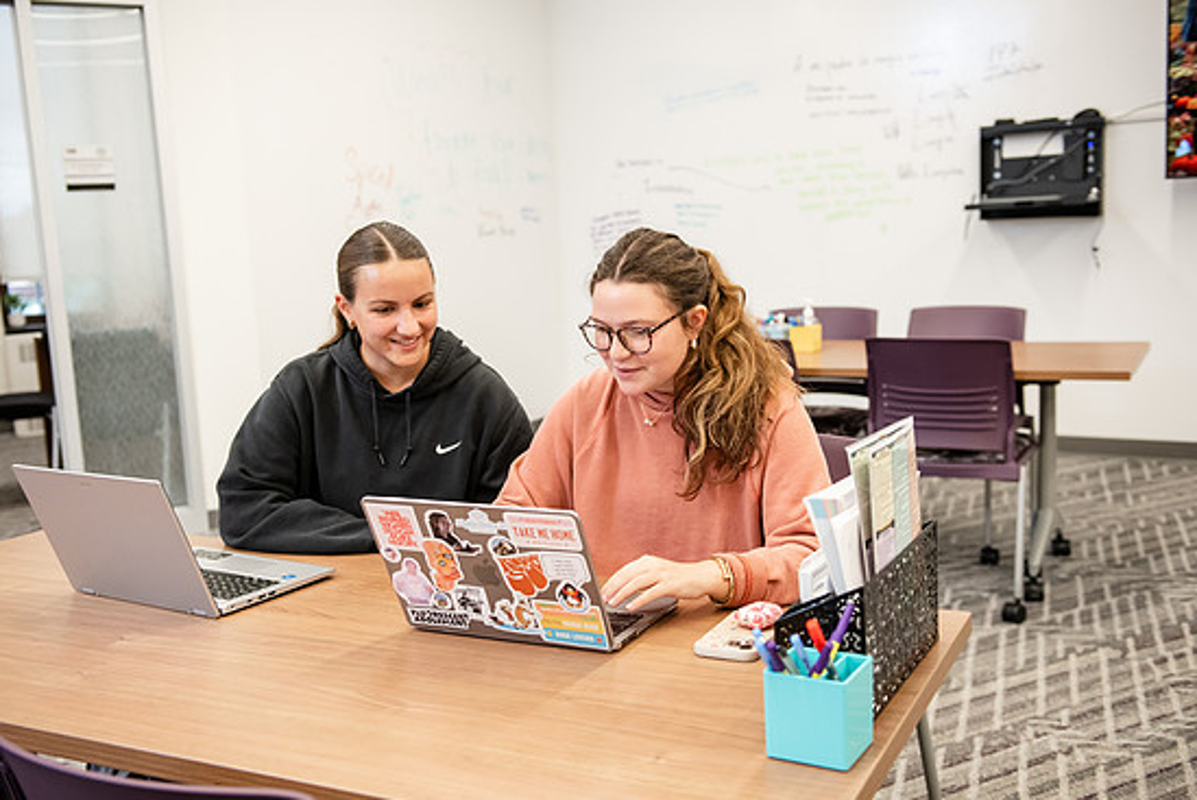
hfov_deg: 50.6
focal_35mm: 38
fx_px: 1264
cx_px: 573
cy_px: 407
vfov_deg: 35.1
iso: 1250
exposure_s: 1/200
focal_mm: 36
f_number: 3.2
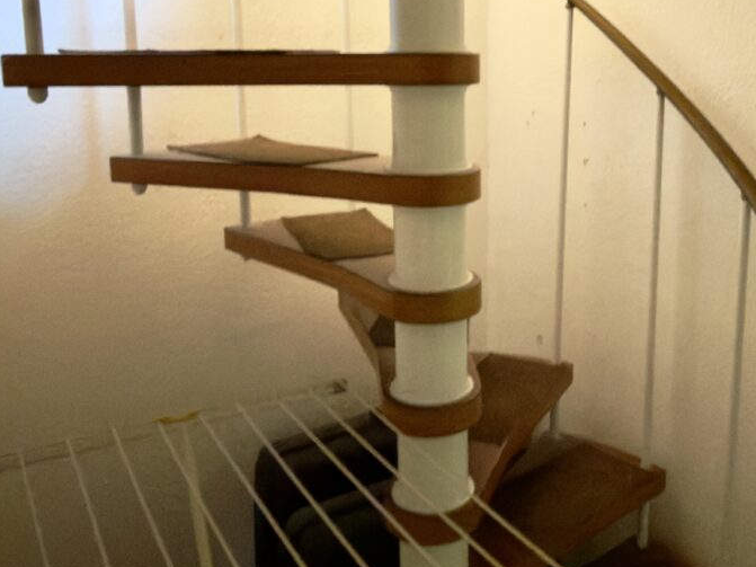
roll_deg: -0.3
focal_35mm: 34
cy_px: 150
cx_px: 522
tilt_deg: -8.0
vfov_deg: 40.7
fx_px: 742
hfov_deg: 52.6
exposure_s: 1/17
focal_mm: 2.22
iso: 500
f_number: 2.2
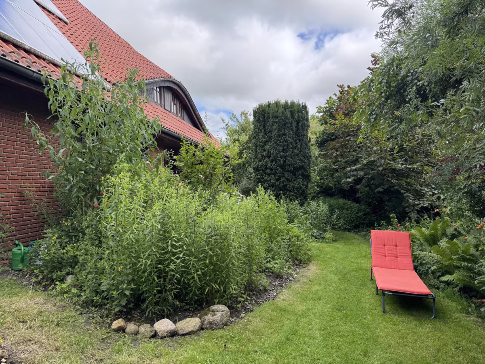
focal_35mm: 24
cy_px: 182
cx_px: 242
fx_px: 336
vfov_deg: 56.8
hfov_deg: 71.6
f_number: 1.78
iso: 80
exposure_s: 1/1193
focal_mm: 6.76
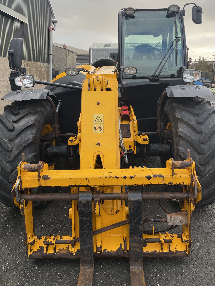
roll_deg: -0.5
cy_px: 117
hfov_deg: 45.4
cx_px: 109
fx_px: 257
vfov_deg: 58.0
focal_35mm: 31
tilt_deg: -8.4
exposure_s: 1/185
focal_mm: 4.2
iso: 32
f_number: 1.6
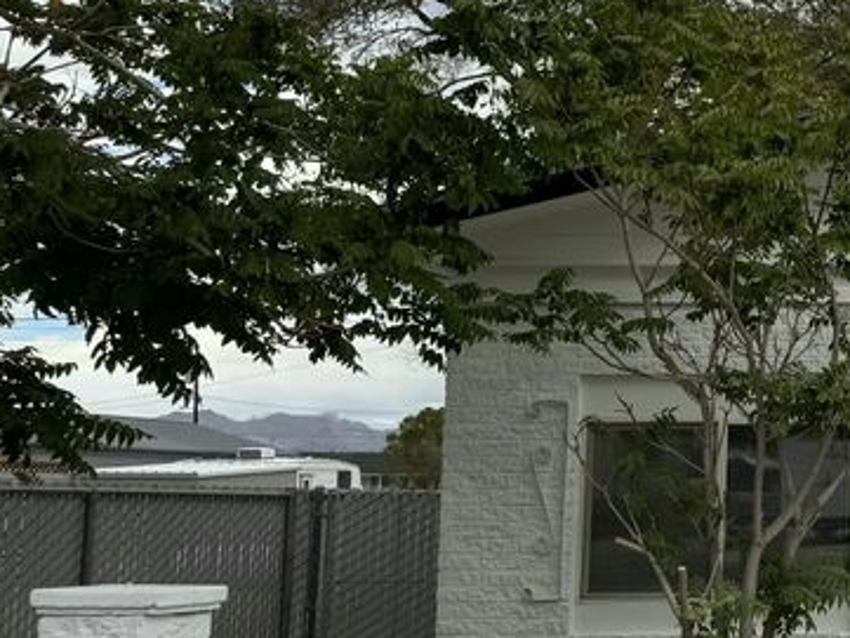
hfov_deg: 24.1
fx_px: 1670
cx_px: 1175
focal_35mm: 68
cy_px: 306
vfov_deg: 21.6
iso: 80
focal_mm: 6.76
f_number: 1.78
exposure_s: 1/4608
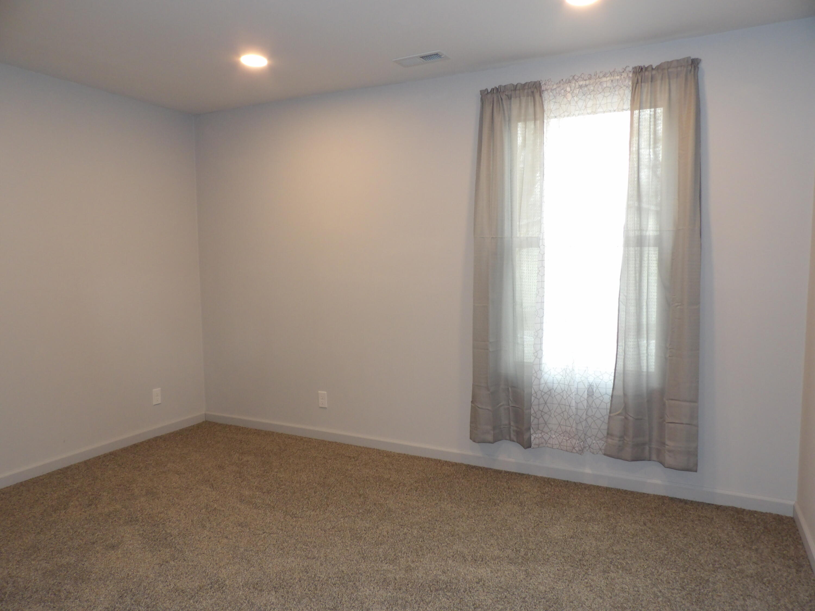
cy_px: 306
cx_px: 408
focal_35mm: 24
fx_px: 565
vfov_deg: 56.8
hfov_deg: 71.6
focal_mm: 4.3
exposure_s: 1/33
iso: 199
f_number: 3.2
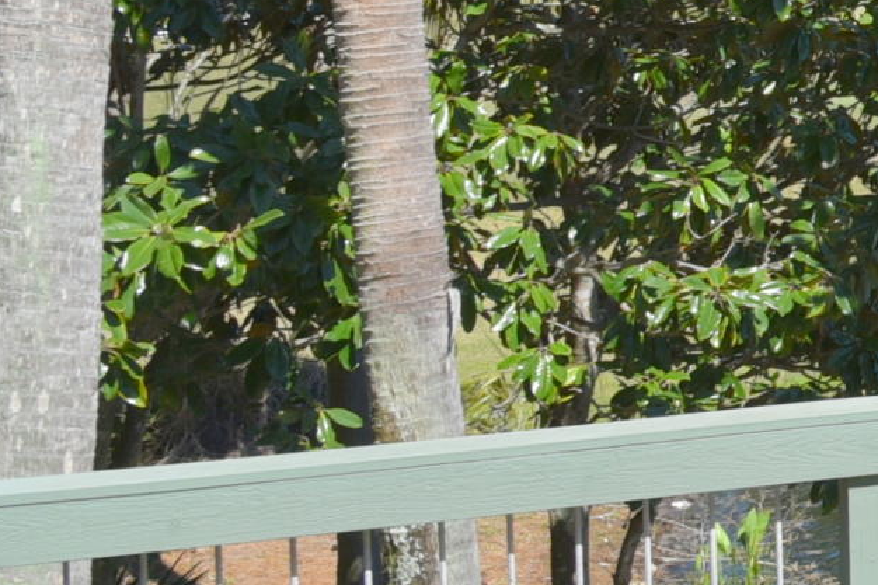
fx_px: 2804
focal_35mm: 115
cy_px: 36
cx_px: 2095
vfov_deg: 11.8
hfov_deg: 13.3
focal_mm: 24
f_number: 10
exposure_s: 1/400
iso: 200
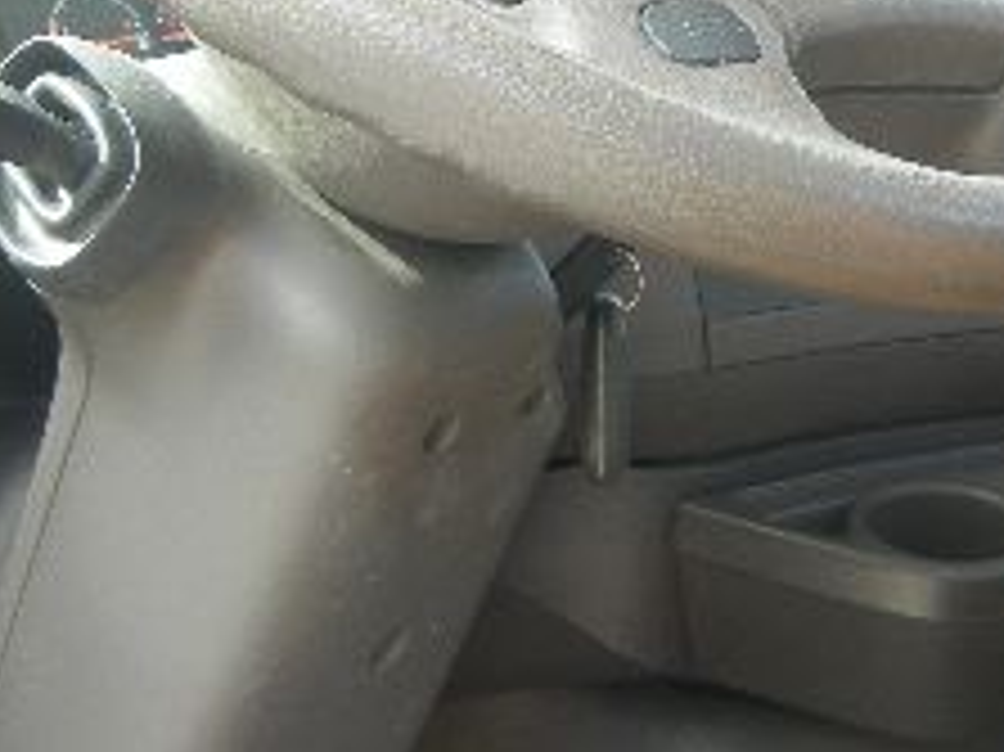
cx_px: 567
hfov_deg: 22.8
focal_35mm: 86
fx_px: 2493
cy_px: 113
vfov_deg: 17.0
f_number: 3.5
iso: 160
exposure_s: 1/59.3
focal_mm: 5.4
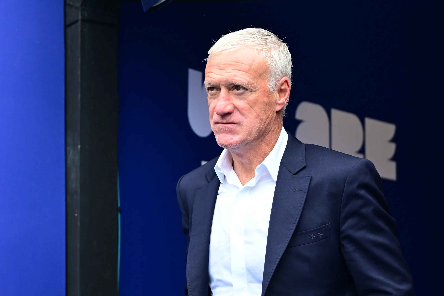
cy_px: 148
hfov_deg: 28.8
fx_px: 863
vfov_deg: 19.5
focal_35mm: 70
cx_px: 222
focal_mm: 70
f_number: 2.8
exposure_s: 1/2500
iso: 800
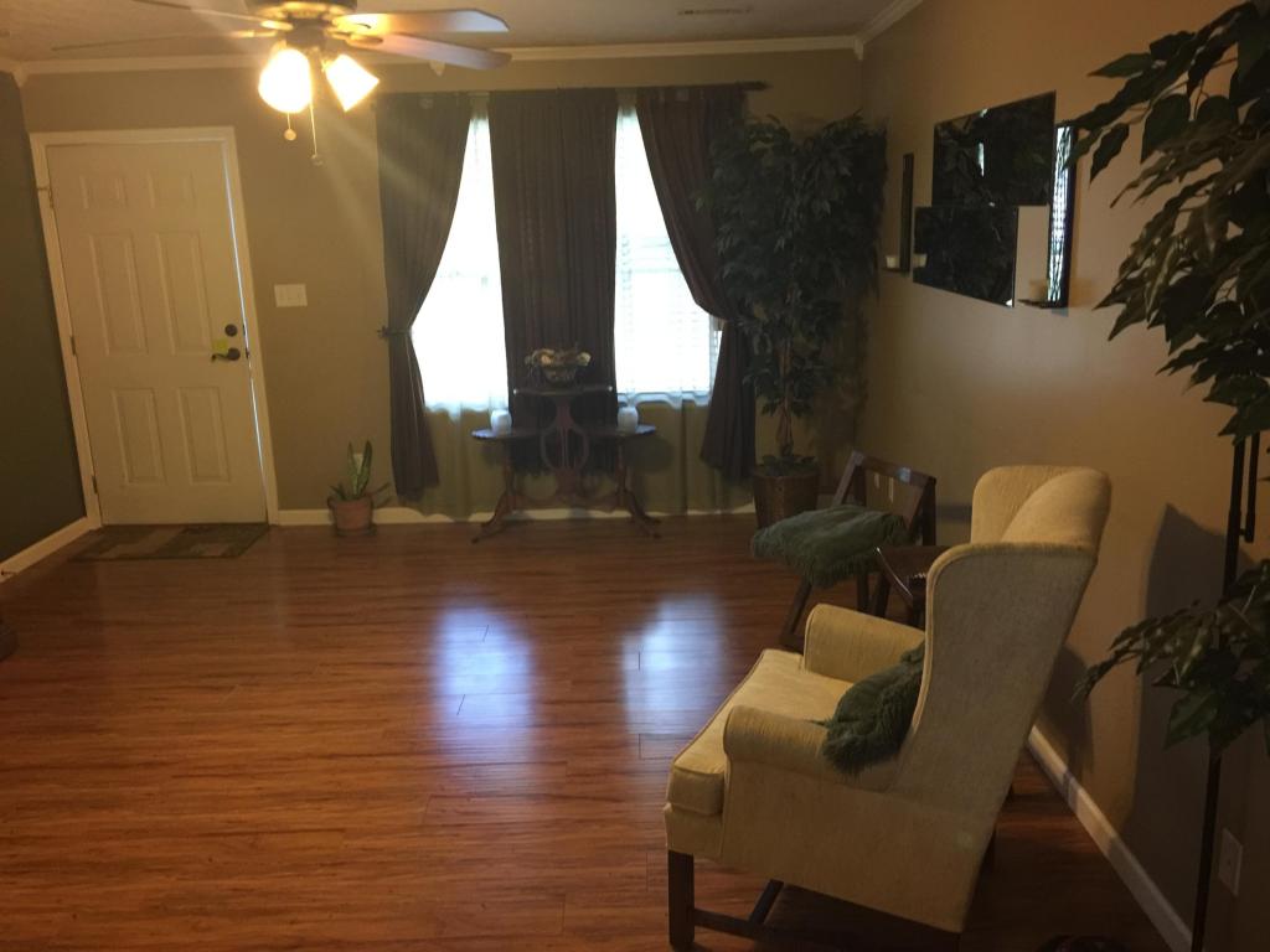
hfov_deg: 61.7
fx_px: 1064
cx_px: 635
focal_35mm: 29
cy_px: 476
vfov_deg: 48.2
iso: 125
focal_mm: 4.15
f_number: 2.2
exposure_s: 1/15
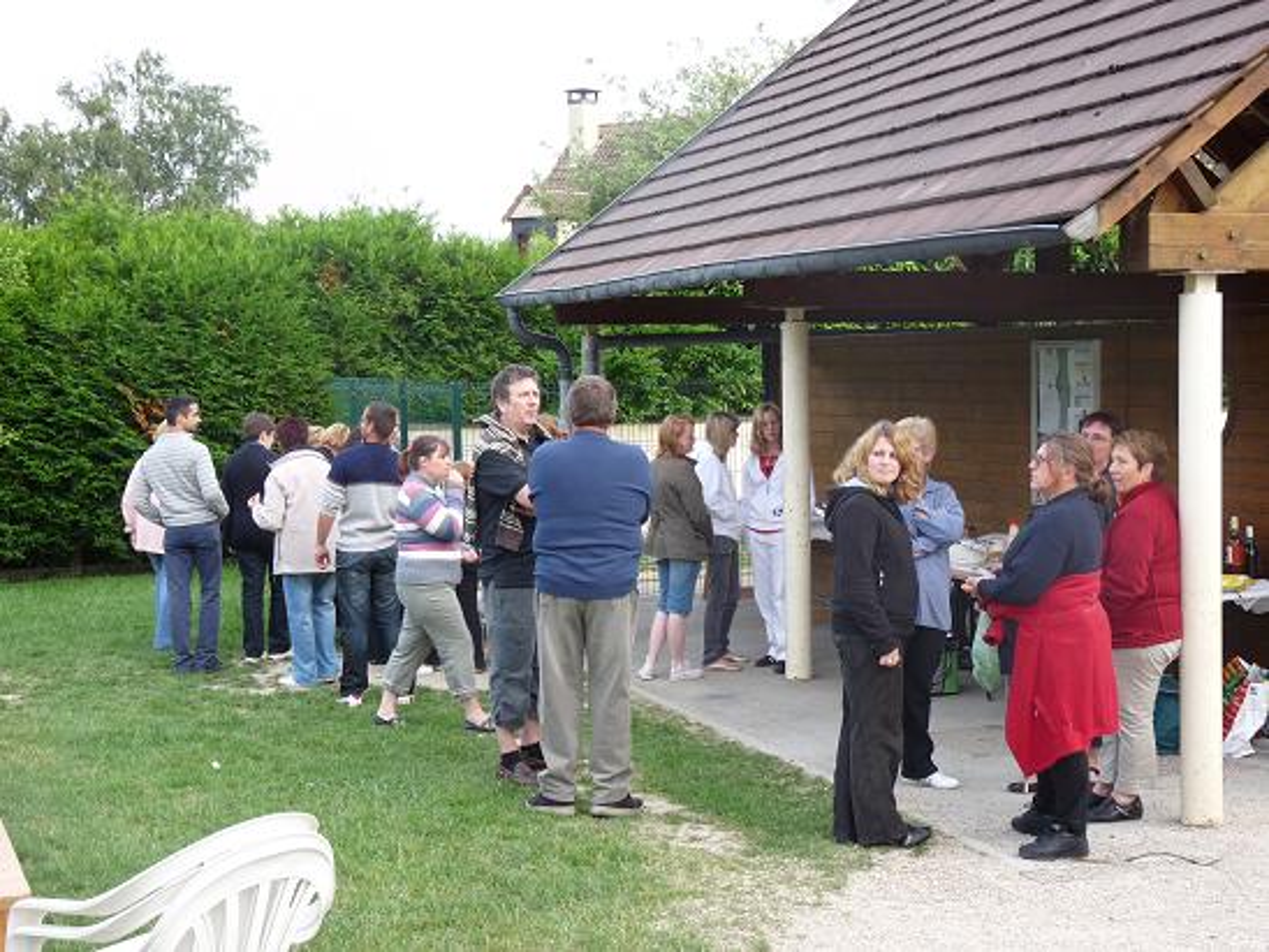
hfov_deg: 34.9
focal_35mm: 55
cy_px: 476
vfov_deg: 26.6
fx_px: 2016
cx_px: 634
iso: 100
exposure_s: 1/80
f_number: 3.2
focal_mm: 9.8
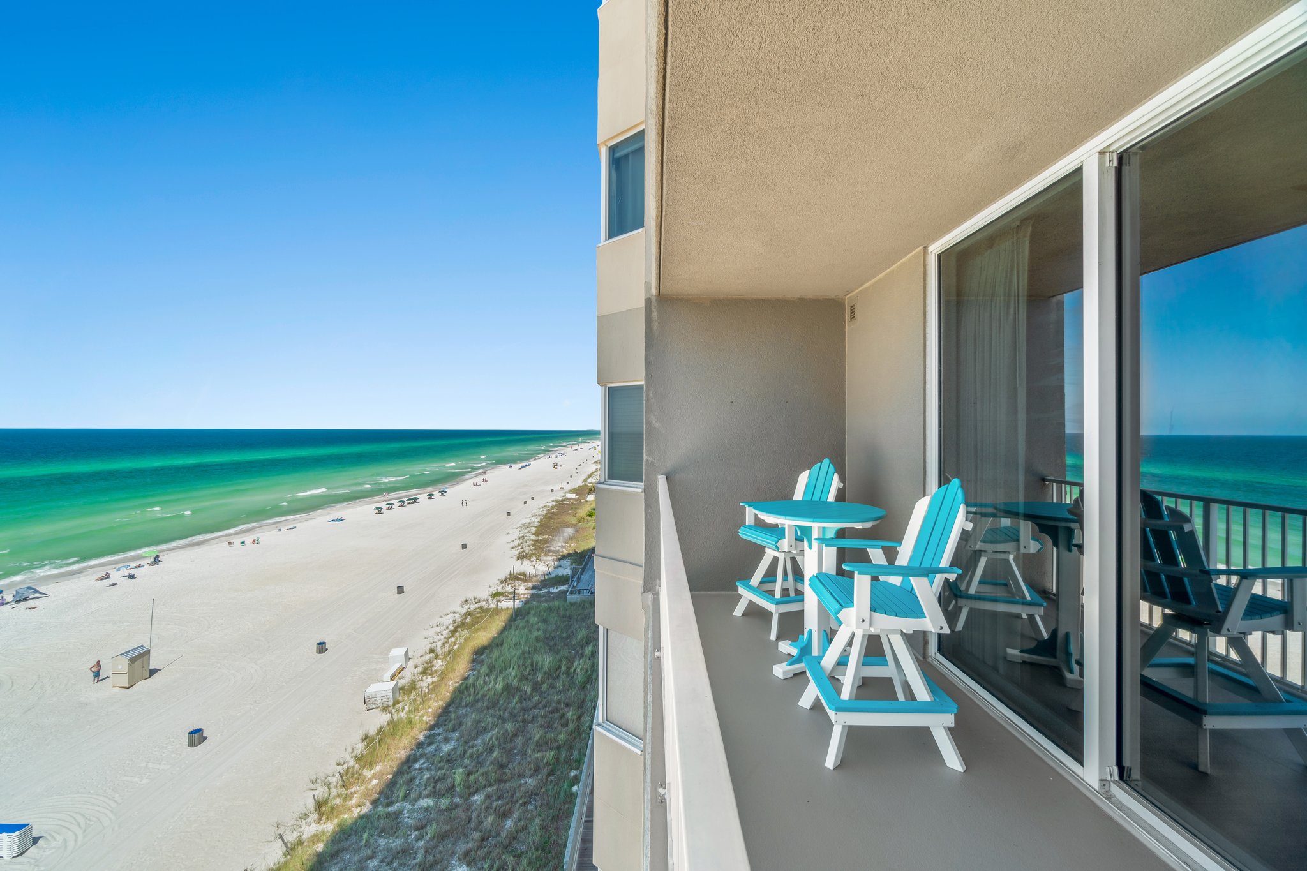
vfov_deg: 77.3
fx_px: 544
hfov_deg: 100.4
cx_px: 654
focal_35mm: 15
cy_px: 436
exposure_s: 1/6
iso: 100
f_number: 8
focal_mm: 10
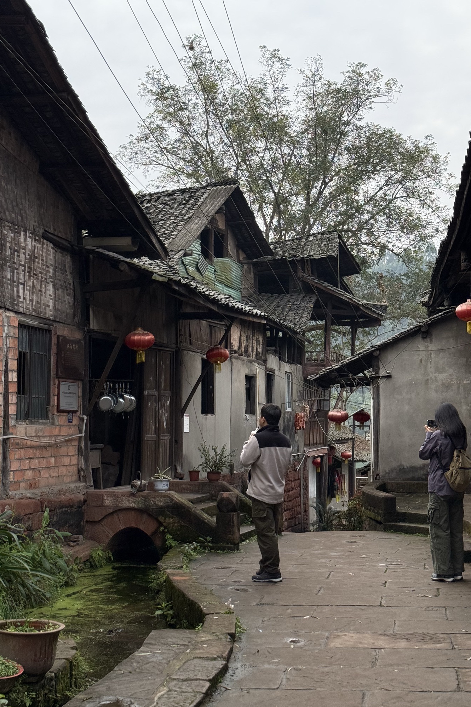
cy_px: 354
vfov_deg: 39.6
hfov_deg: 27.0
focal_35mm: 50
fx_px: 981
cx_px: 223
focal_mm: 6.76
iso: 64
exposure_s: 1/2342
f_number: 1.78
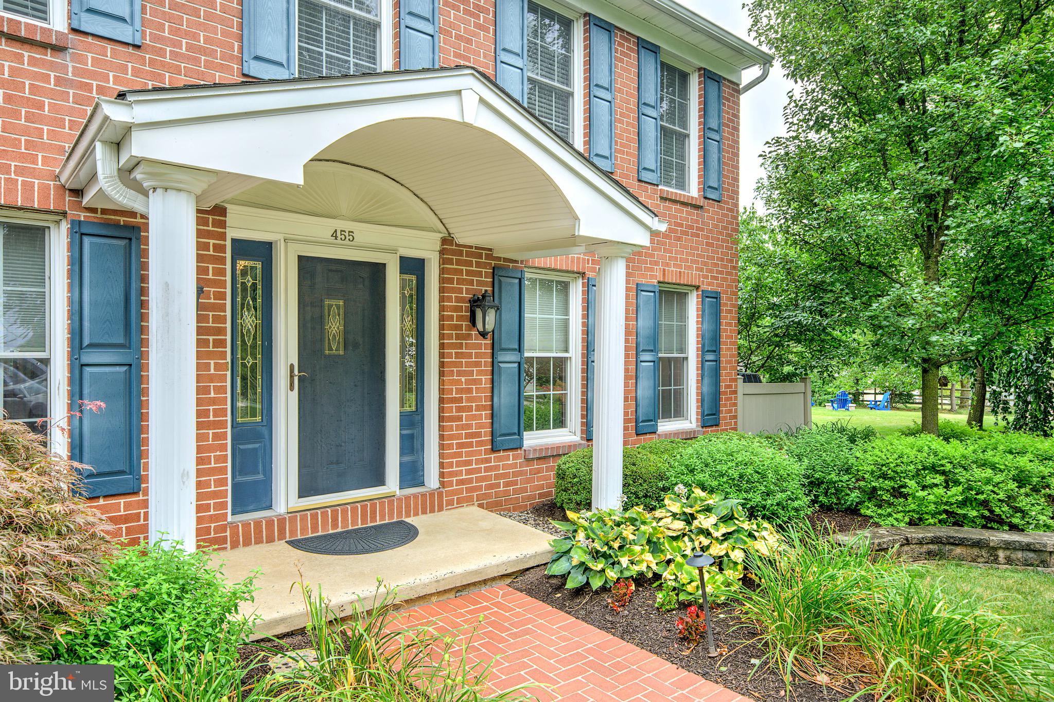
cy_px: 351
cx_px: 527
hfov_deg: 78.6
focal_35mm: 22
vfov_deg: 57.2
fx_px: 644
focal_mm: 22
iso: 160
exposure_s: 1/30
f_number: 8
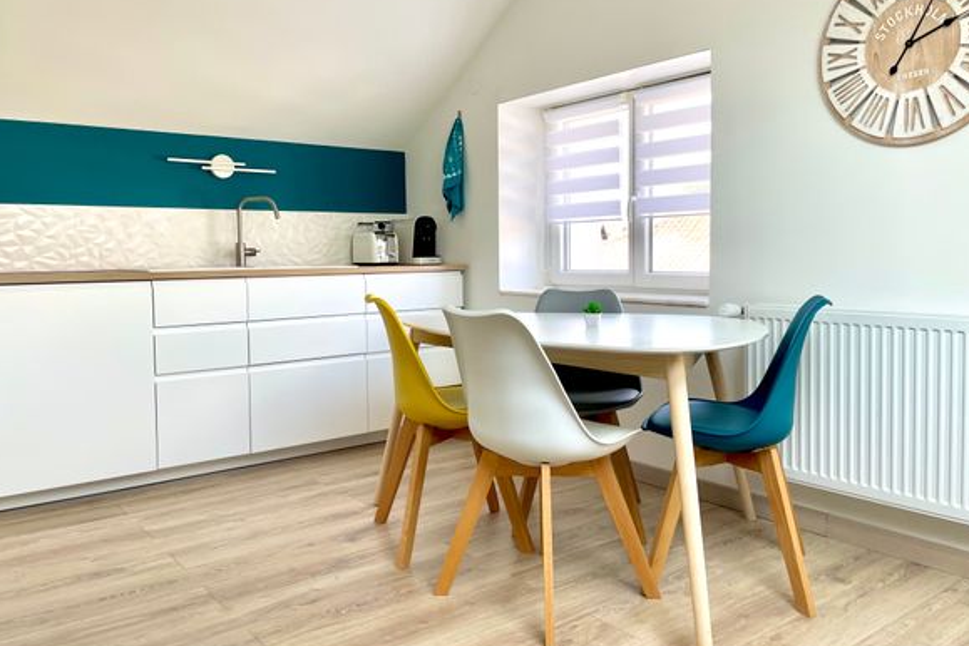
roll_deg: -1.0
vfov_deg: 46.4
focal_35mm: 28
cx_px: 475
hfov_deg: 65.5
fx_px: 754
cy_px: 298
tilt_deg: -4.0
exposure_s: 1/121
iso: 40
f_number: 1.6
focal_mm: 4.2
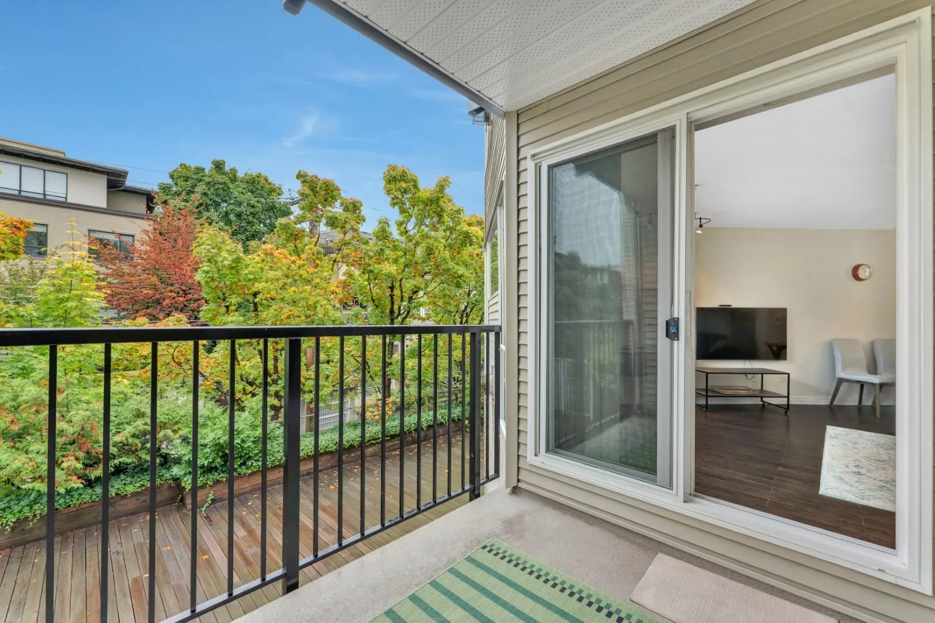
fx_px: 364
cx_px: 468
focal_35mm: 14
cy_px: 312
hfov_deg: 104.3
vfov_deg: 81.2
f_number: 8
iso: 400
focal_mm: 14
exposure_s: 1/100
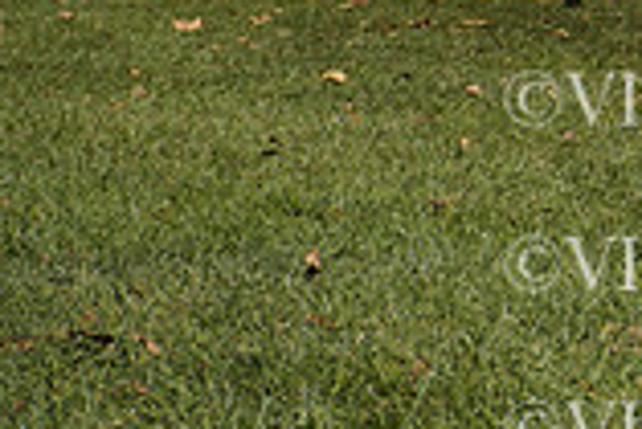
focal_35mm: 258
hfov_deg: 7.8
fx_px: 4605
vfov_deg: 5.3
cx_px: 1096
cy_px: -313
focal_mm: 70
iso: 800
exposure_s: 1/2500
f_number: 8
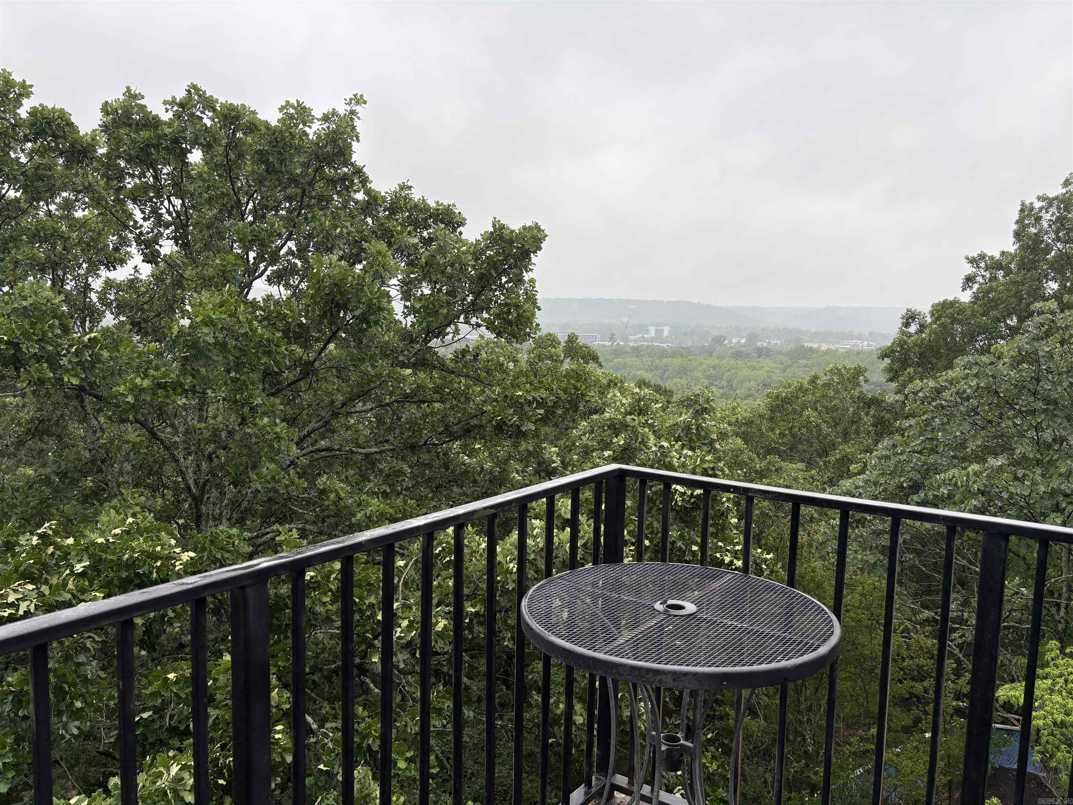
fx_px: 806
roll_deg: -1.0
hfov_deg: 67.3
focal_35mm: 26
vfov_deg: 53.1
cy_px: 402
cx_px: 536
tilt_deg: -6.6
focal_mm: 5.96
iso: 50
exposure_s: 1/422
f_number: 1.6
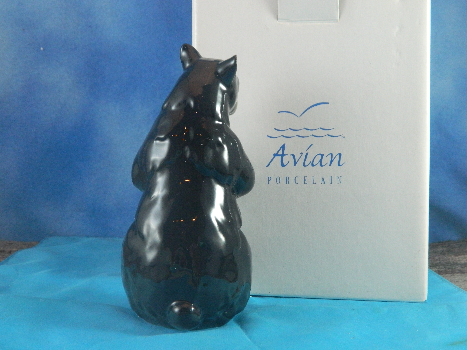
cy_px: 175
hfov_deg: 40.4
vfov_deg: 30.9
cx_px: 234
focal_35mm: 47
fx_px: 634
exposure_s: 1/40
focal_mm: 8.4
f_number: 3.6
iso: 400
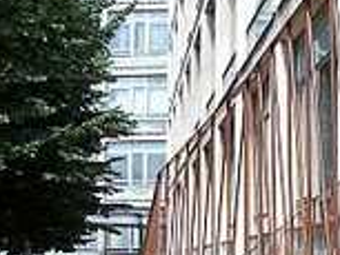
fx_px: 875
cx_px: 384
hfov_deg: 20.8
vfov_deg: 16.2
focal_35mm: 89
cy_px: 262
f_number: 5.6
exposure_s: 1/250
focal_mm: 5.6
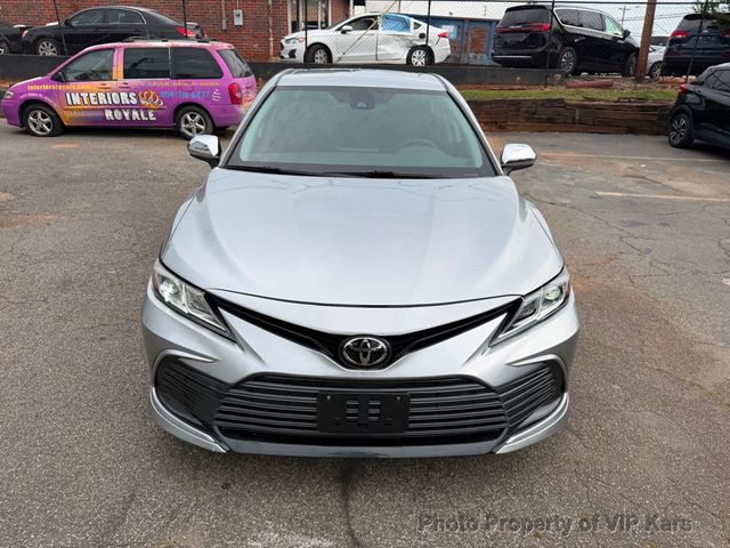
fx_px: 506
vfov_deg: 56.8
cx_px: 365
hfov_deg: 71.6
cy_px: 274
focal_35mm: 24
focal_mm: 6.76
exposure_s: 1/1271
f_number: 1.78
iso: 80
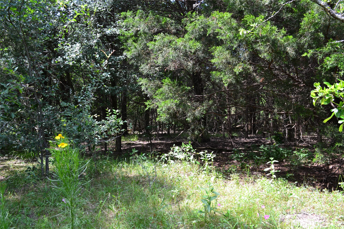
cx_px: 172
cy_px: 114
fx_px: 315
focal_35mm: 33
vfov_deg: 40.0
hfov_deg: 57.2
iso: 400
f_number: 9
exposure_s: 1/125
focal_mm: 22
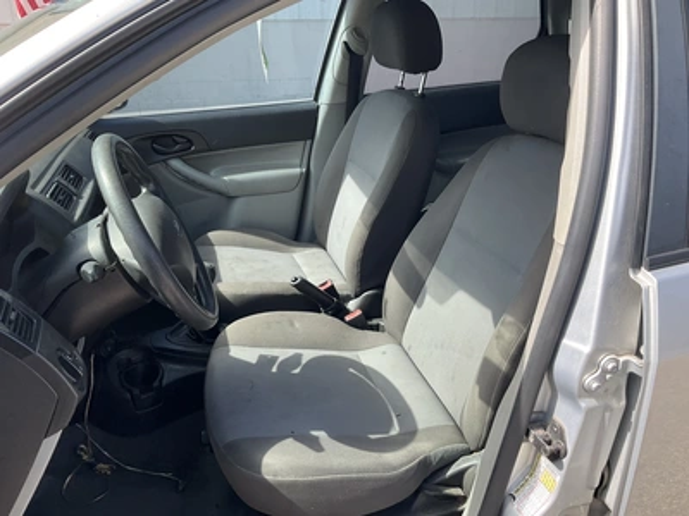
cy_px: 258
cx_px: 344
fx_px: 577
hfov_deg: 61.7
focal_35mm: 29
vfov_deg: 48.2
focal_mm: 3
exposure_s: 1/397
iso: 25
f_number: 1.8
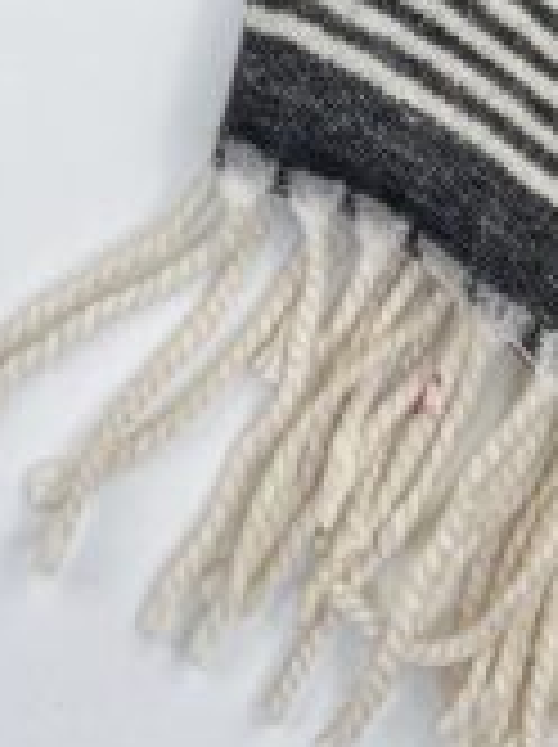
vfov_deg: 14.3
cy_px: -738
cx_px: 441
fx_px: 2500
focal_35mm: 116
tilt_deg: -64.8
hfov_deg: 12.7
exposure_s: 1/250
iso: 64
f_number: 1.78
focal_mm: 6.76
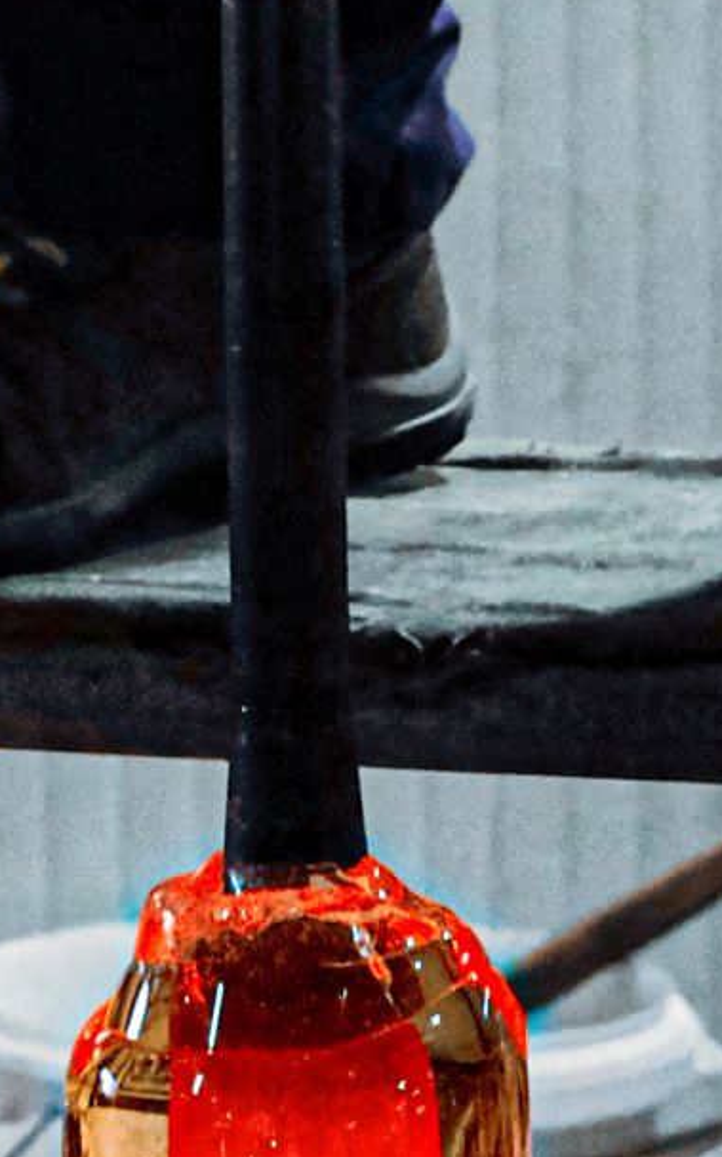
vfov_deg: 6.2
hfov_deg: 4.0
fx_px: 10302
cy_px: 2409
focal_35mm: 327
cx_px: 516
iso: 1600
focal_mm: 35
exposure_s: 1/60
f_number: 4.5
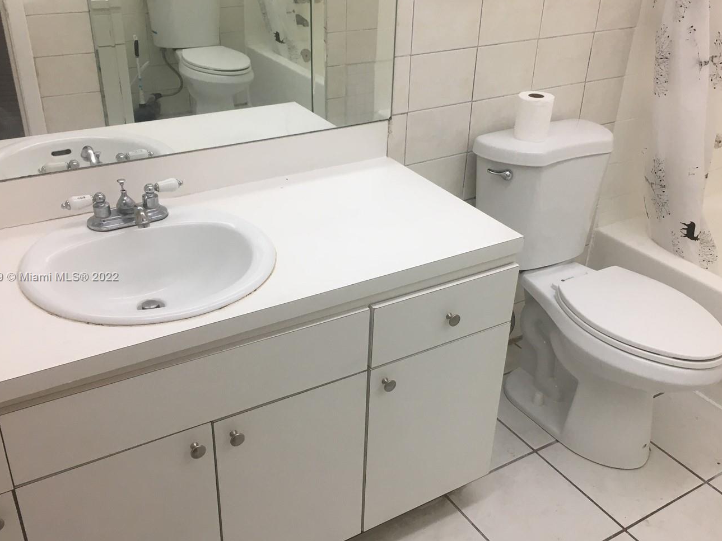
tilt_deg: -29.7
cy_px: 277
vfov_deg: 39.7
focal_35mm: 36
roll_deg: -1.5
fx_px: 751
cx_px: 387
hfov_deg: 51.3
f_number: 2.2
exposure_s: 1/30
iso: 25
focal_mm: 4.15
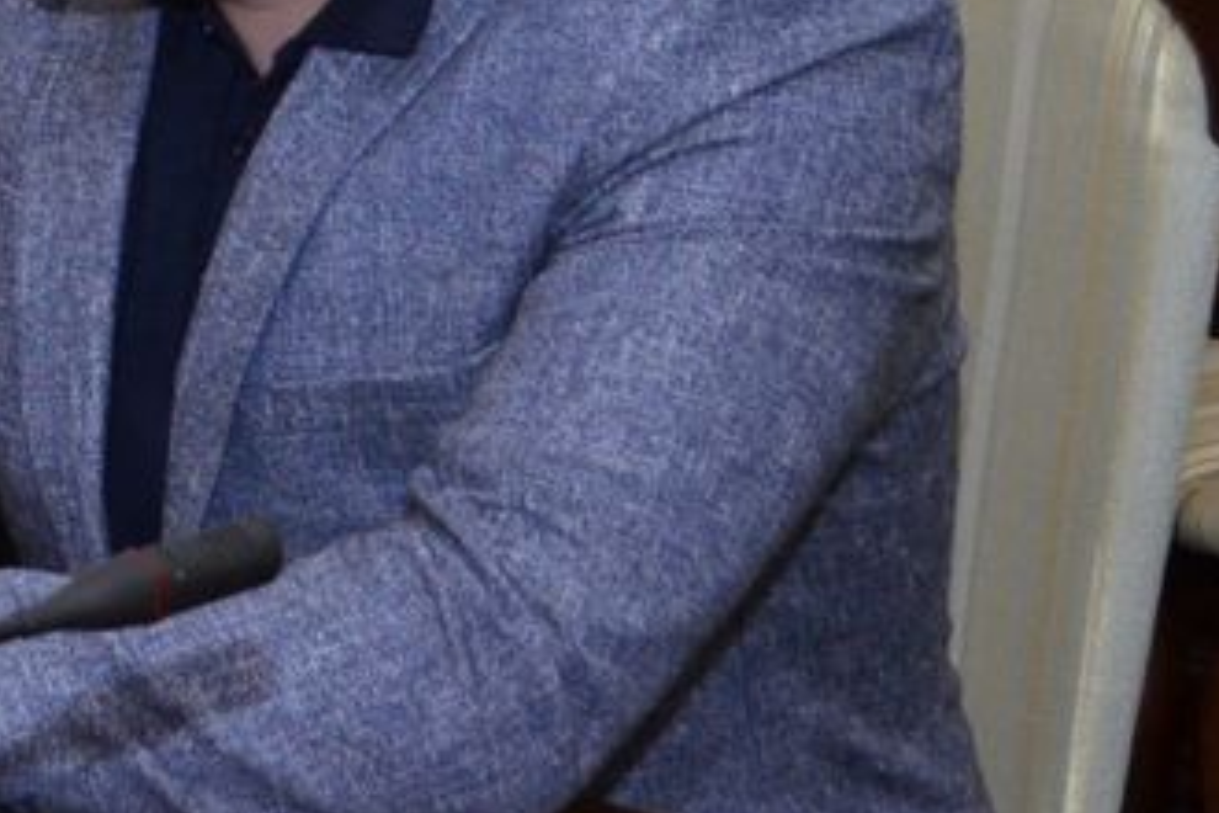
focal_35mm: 159
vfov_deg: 8.5
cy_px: -231
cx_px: -1204
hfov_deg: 11.6
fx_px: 5388
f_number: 4
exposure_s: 1/250
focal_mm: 25
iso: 800
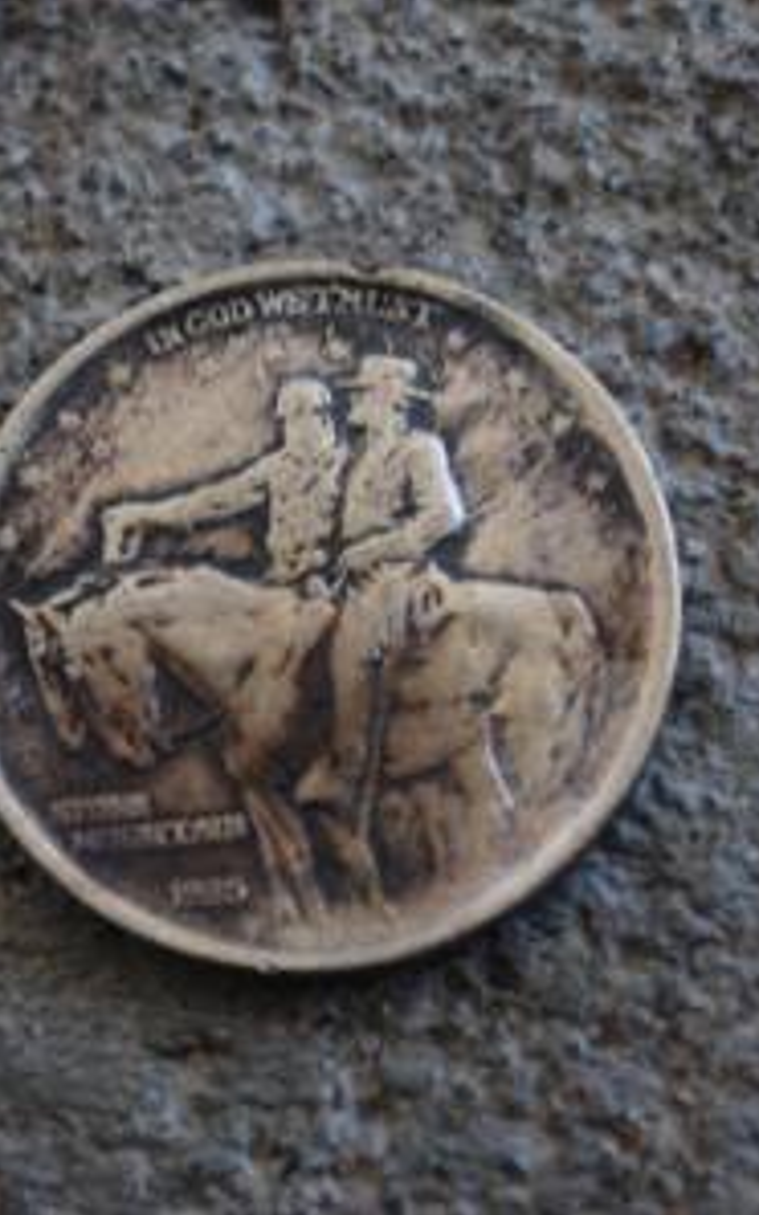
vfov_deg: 16.5
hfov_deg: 10.3
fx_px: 4200
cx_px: 384
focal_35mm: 127
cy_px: 608
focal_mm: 55
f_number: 5.6
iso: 200
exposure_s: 1/60
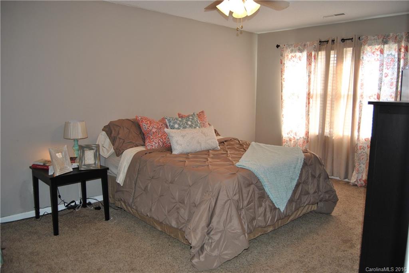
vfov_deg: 48.0
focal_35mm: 27
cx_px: 204
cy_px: 136
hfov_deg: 67.4
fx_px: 307
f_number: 3.5
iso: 200
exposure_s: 1/60
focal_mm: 18
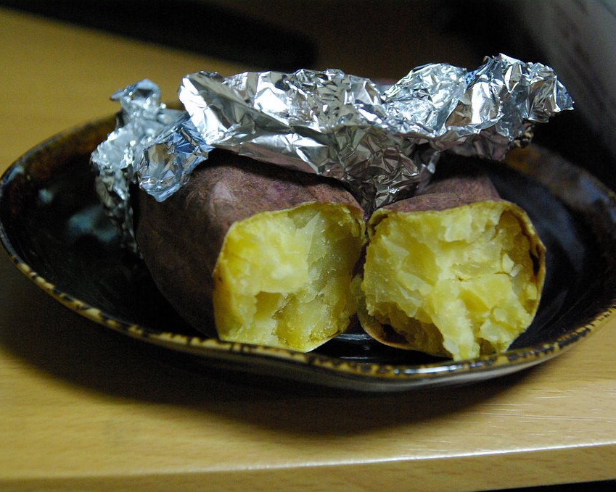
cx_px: 321
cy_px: 246
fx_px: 1549
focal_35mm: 85
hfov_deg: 22.5
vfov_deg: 18.1
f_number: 6.7
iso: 1600
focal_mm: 50
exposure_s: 1/20
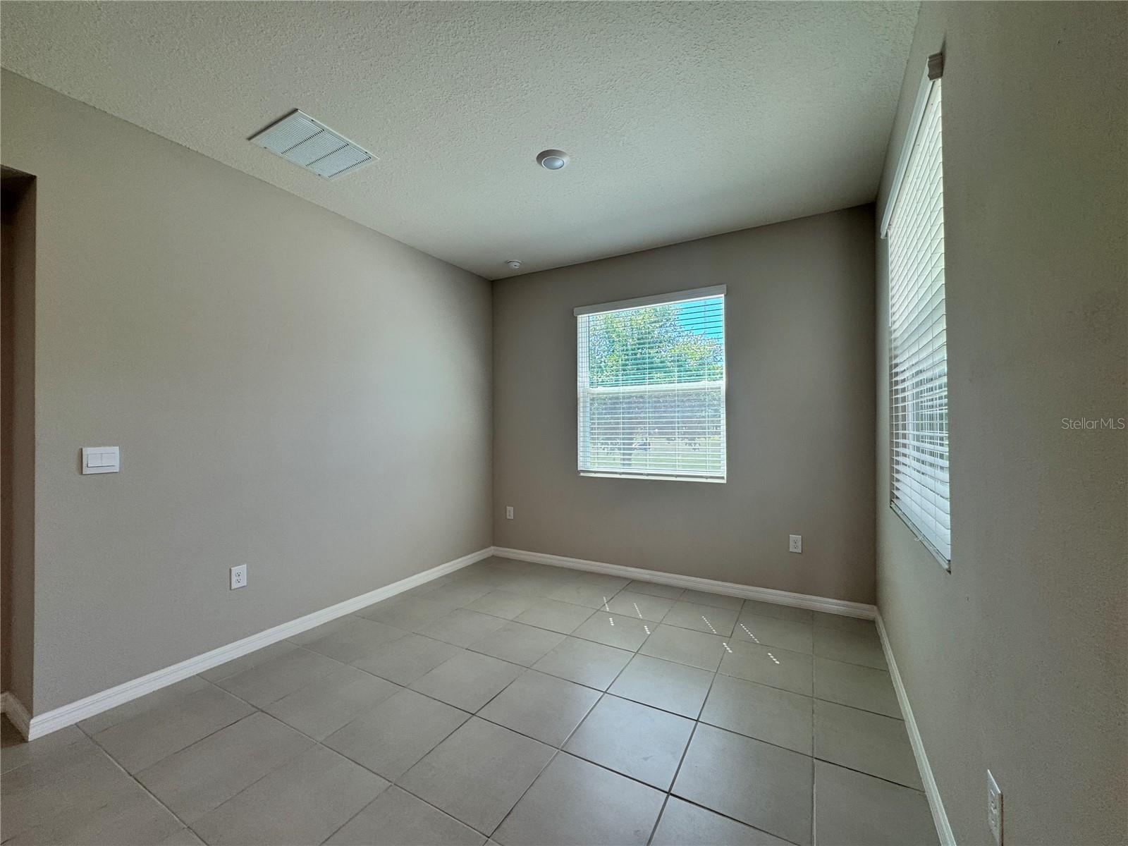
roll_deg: +0.4
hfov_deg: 102.1
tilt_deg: +0.1
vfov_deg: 85.7
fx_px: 456
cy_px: 423
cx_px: 564
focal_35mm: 14
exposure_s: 1/120
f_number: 2.2
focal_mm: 2.22
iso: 50
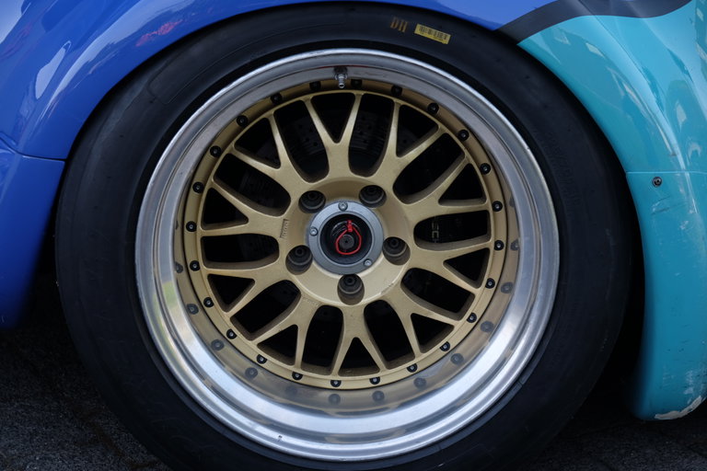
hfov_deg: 31.4
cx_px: 354
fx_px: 1257
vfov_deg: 21.2
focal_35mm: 64
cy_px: 236
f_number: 4
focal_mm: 42.5
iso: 200
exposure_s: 1/120
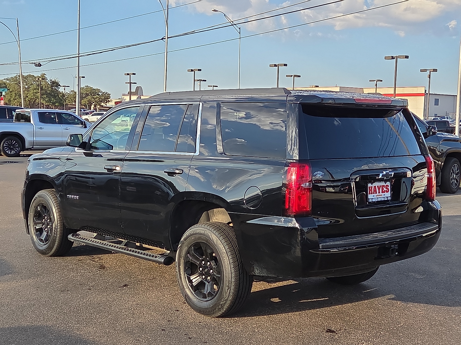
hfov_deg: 38.2
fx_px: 666
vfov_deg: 29.1
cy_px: 172
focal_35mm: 50
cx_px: 230
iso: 25
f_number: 1.8
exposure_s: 1/625
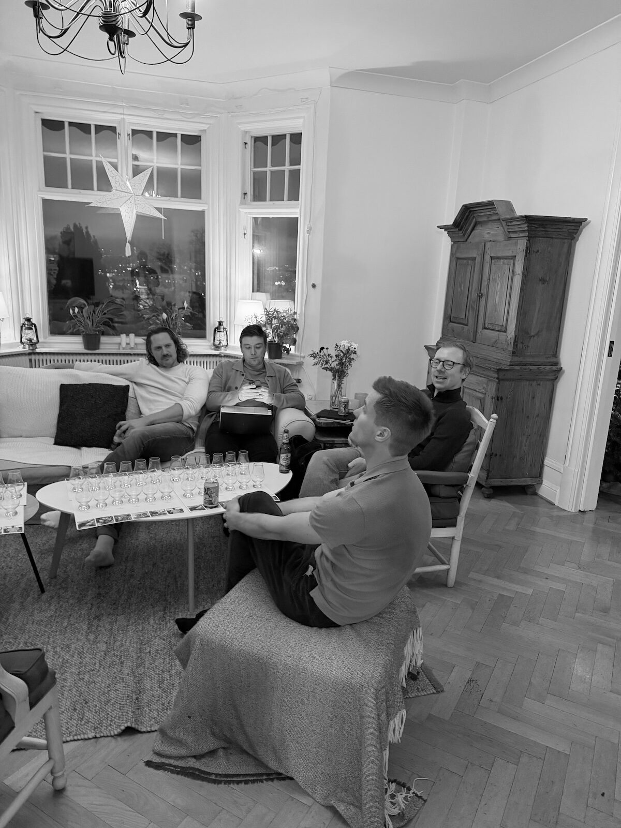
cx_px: 310
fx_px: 574
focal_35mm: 24
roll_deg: -3.0
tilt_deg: -14.0
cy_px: 414
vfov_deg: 71.6
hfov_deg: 56.8
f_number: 1.78
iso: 800
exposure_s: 1/33
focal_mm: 6.76
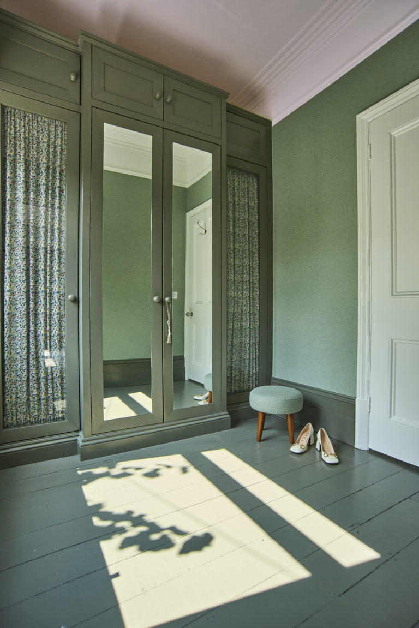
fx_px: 314
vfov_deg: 90.0
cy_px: 314
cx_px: 210
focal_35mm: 18
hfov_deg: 67.4
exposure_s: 1/50
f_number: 5.6
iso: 125
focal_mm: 18
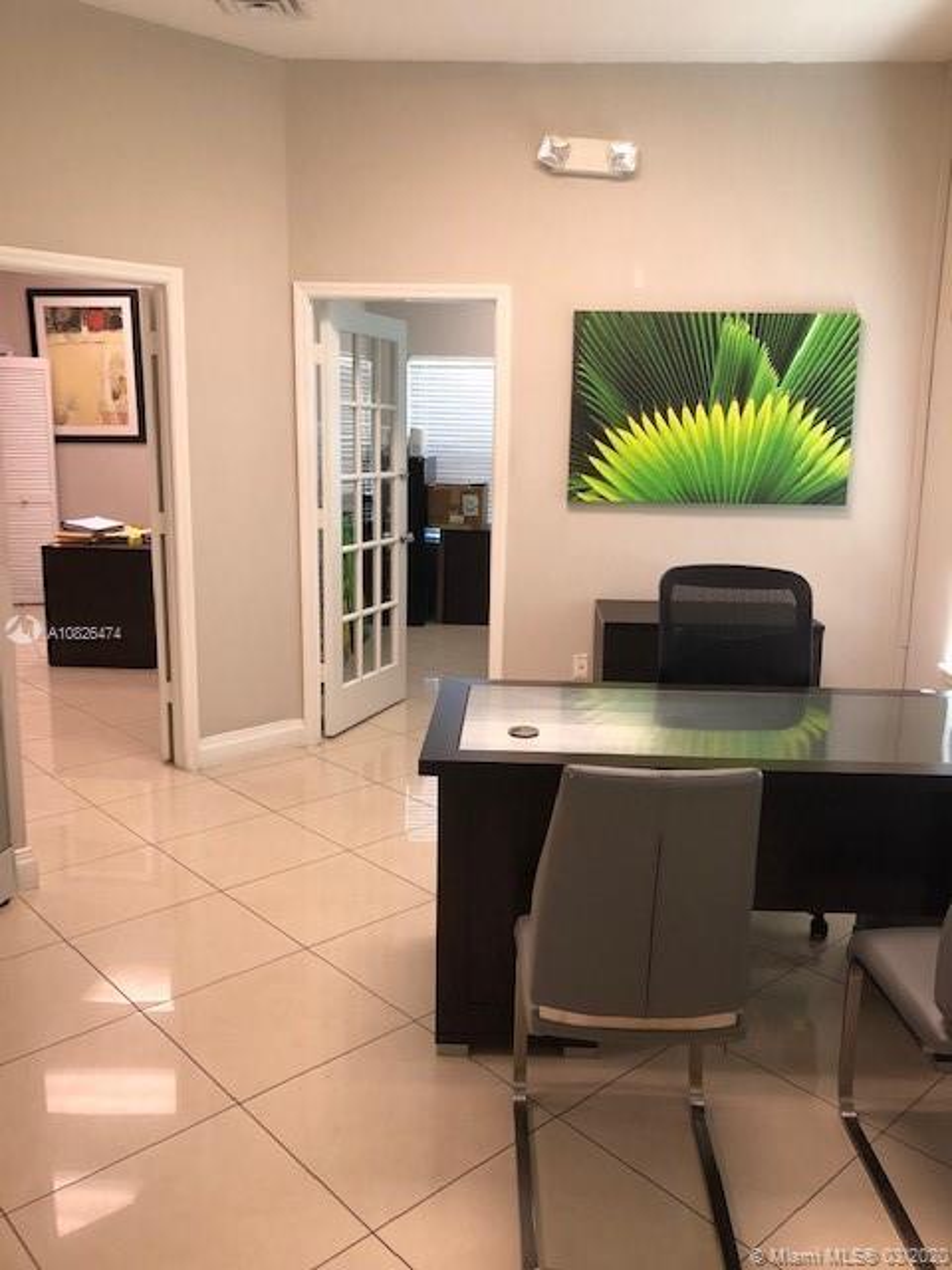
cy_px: 635
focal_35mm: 28
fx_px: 1027
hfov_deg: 49.7
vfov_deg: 63.4
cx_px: 476
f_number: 1.8
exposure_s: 1/24
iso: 32
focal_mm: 3.99
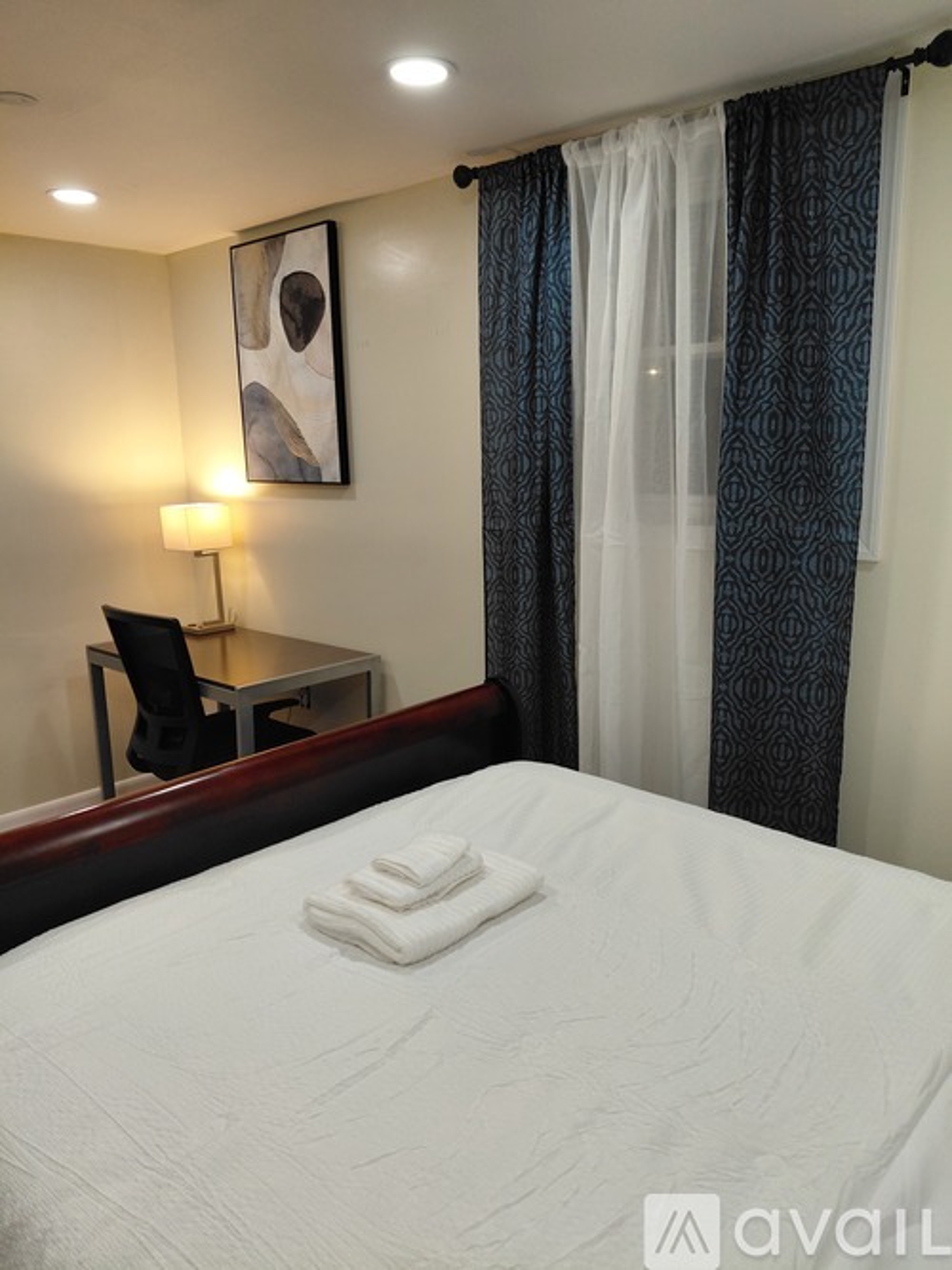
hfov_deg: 54.9
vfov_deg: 69.4
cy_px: 635
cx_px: 476
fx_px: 917
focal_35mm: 25
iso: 100
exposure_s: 1/120
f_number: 1.8
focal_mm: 4.69
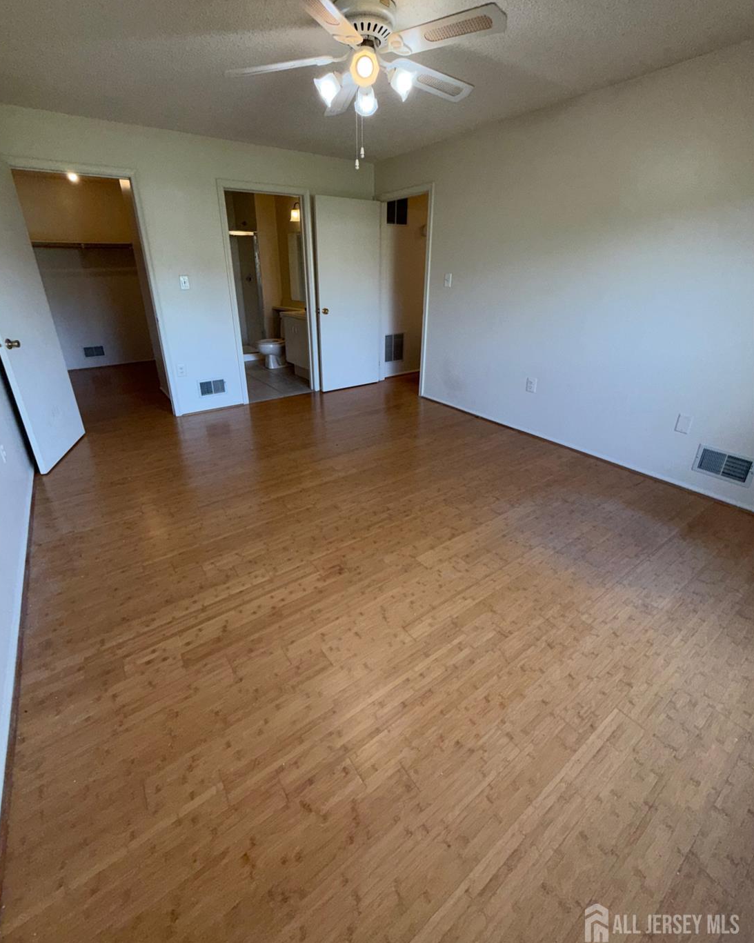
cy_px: 437
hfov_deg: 84.0
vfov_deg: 96.6
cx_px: 367
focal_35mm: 15
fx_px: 419
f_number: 2.2
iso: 80
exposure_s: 1/120
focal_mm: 2.22
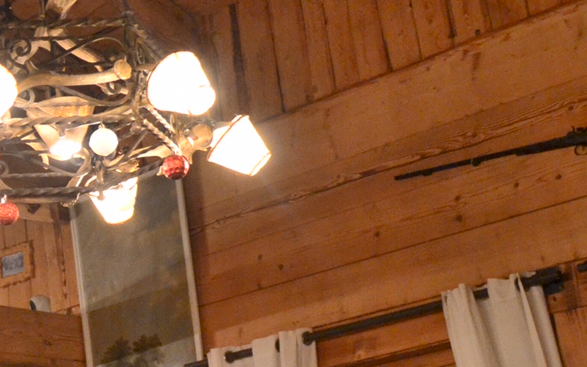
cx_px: -258
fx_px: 1472
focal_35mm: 92
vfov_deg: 14.1
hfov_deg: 19.9
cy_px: 308
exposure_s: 1/15
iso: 900
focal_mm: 18
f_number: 3.5
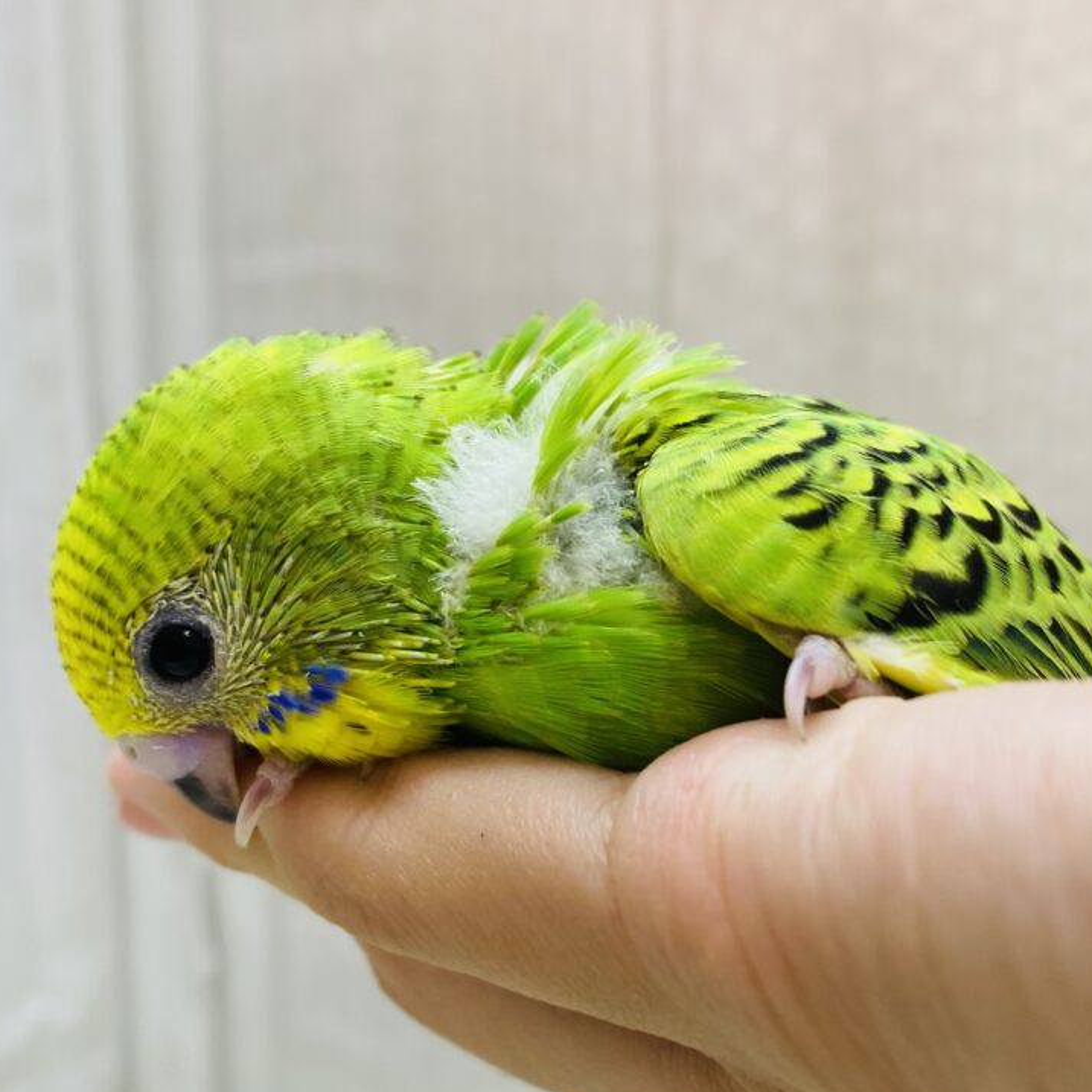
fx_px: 1321
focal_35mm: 37
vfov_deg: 44.9
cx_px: 611
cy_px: 600
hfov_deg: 44.8
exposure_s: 1/100
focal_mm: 4.25
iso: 80
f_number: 1.8
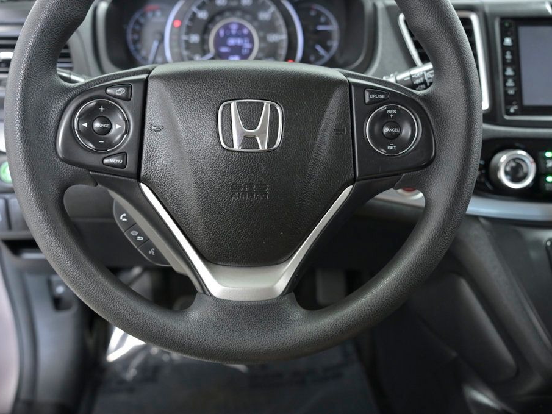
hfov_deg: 50.1
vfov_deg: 38.7
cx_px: 250
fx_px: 590
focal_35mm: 37
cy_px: 207
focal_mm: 34
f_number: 4
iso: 2000
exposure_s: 1/125
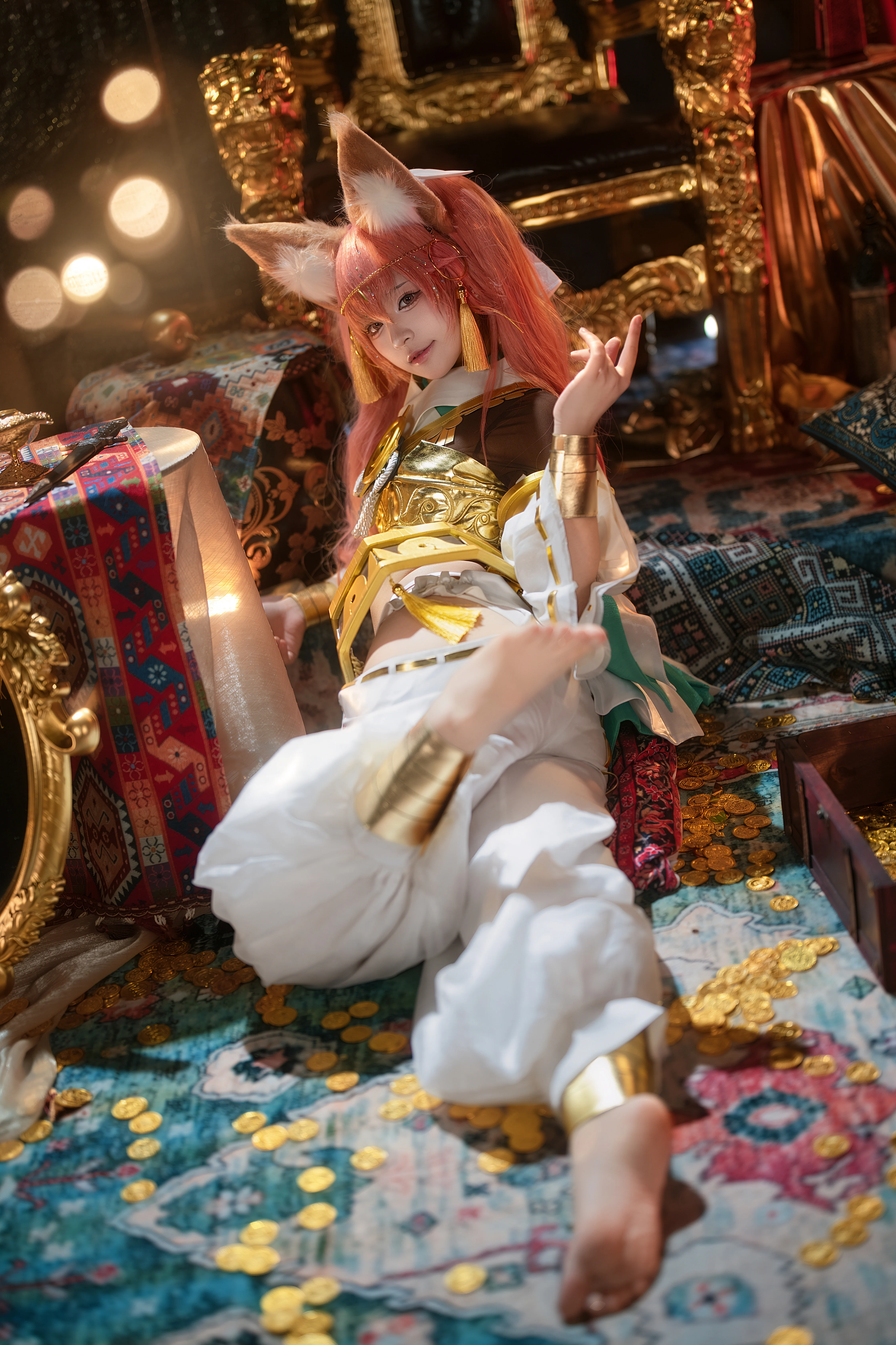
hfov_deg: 26.0
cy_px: 672
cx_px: 445
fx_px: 1941
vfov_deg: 38.2
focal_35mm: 52
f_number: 1.2
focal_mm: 50
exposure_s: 1/50
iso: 50
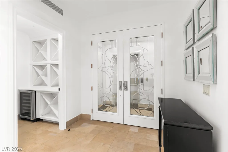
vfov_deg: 70.5
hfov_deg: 93.3
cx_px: 114
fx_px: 108
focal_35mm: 17
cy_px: 76
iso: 400
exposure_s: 1/4
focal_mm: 17
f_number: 8
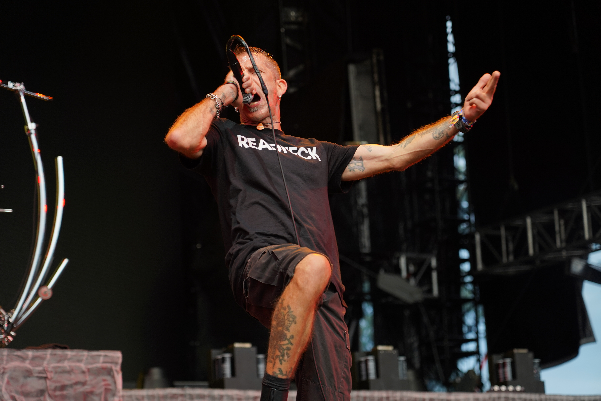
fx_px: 1753
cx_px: 300
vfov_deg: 13.0
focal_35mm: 105
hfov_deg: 19.5
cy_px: 200
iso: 200
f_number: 4
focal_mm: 105
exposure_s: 1/125
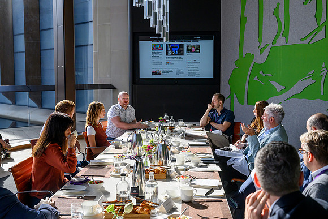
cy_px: 110
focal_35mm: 41
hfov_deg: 47.1
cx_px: 164
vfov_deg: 32.4
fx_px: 376
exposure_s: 1/1250
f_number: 5.6
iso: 800
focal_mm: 41
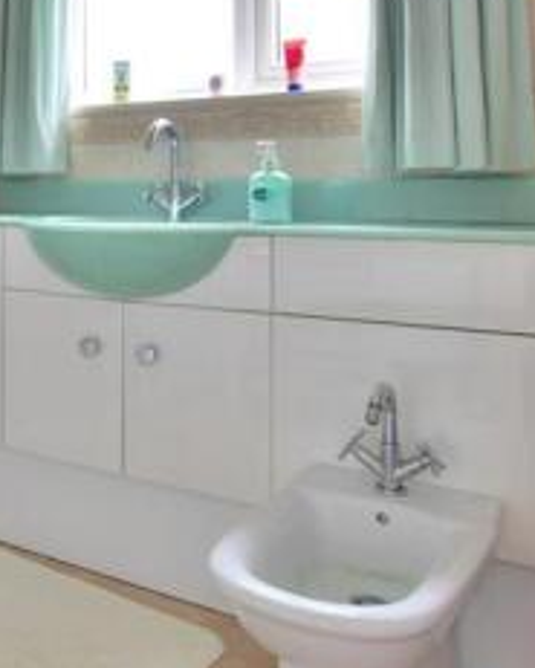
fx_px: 791
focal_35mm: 40
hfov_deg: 34.4
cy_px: 172
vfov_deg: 44.4
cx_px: 14
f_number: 11
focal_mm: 10
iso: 400
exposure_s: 1/1.3
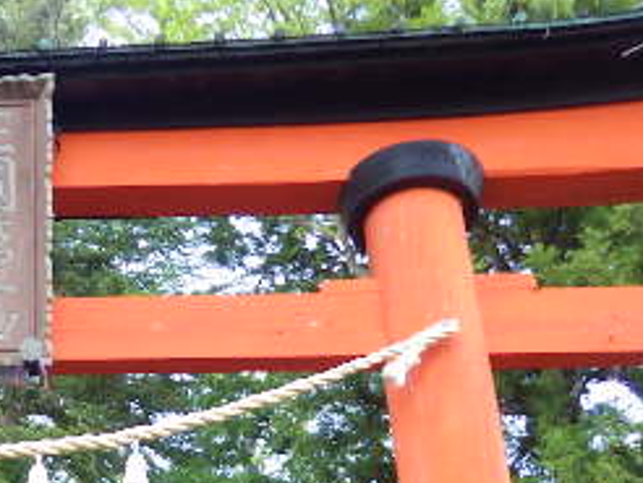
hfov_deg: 28.3
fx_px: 1209
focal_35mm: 65
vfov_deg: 20.7
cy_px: 624
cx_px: 24
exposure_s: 1/50
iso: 125
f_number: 2
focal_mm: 4.5
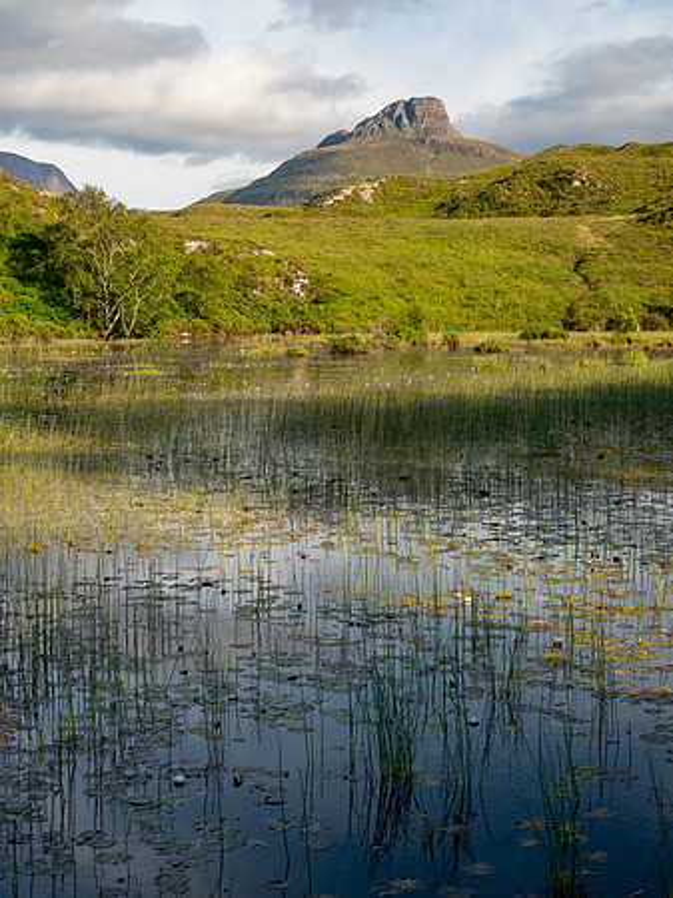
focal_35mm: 62
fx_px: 1609
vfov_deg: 31.2
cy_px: 449
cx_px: 336
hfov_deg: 23.6
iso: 200
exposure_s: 1/200
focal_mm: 31
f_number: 7.1
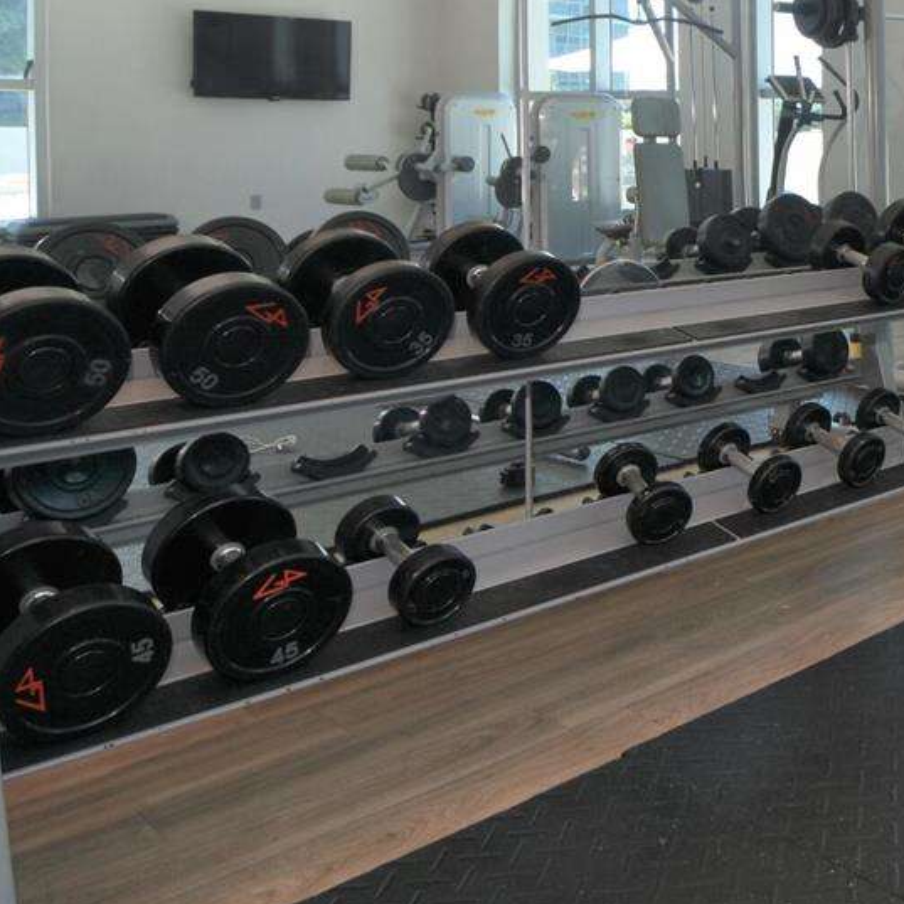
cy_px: 140
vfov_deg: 41.3
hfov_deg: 35.1
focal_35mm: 38
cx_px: 1074
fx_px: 1123
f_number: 5.6
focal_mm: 10
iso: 200
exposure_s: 1/125
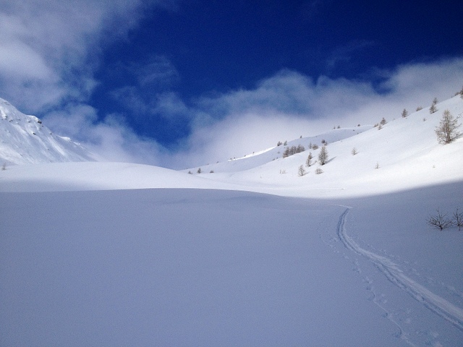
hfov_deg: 52.6
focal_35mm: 35
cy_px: 174
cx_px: 232
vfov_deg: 40.7
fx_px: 468
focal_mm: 4.28
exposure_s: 1/3953
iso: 64
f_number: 2.4
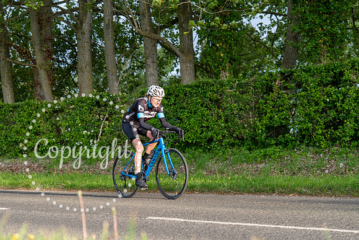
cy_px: 120
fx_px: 848
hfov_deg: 23.9
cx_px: 180
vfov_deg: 16.1
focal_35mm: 85
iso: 1250
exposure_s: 1/1000
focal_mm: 85
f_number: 4
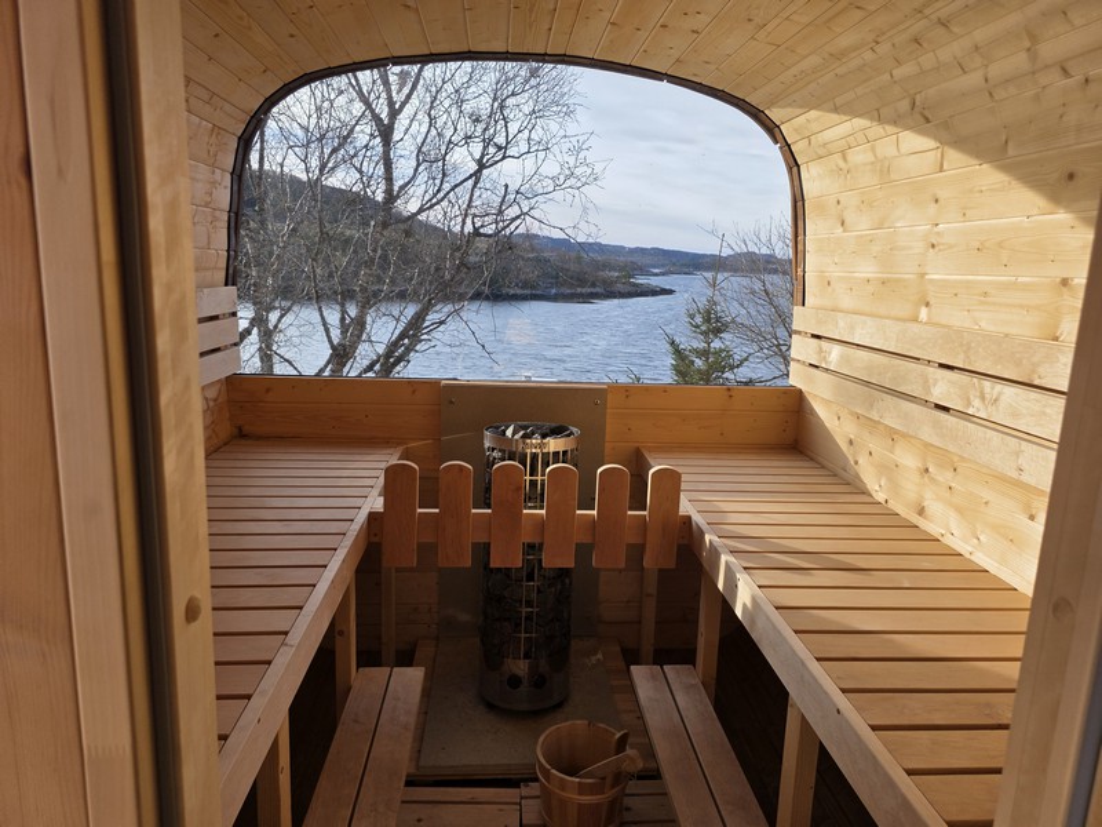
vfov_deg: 58.9
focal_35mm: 23
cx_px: 551
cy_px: 414
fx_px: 732
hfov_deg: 73.9
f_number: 1.7
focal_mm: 6.3
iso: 40
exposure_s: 1/359
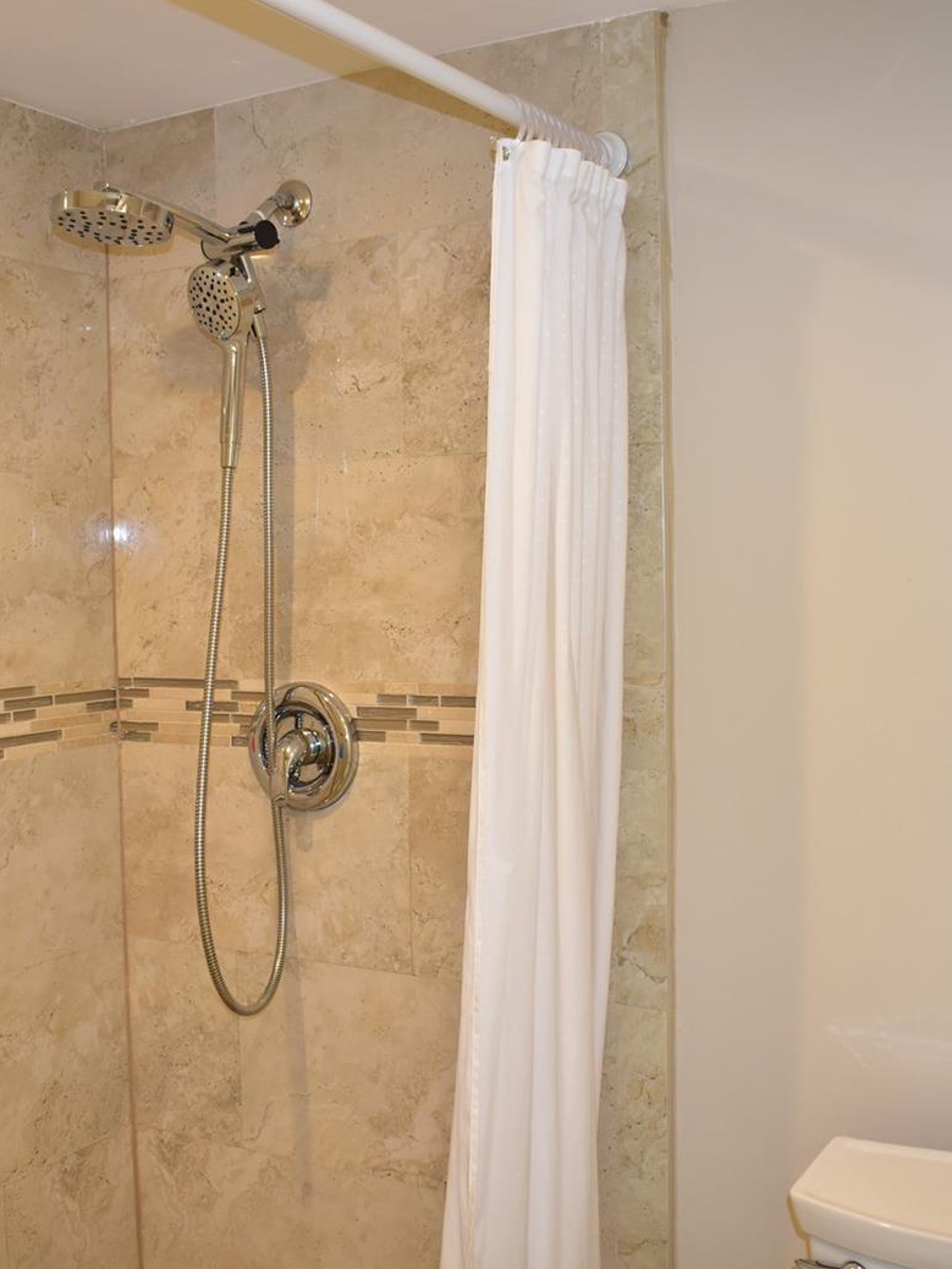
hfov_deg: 35.9
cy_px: 638
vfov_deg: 46.8
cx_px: 423
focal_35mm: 40
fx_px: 1466
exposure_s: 1/60
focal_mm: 18
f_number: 4.5
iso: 720
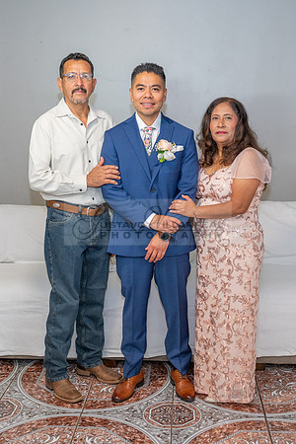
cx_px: 132
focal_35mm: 50
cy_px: 222
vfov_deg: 40.0
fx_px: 610
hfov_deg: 27.2
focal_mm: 33
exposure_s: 1/125
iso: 640
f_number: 4
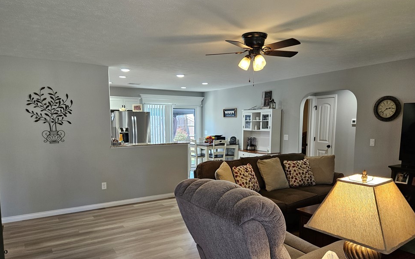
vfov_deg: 47.4
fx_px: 294
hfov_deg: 70.4
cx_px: 205
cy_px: 154
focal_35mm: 26
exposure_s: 1/120
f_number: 1.8
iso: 200
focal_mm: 5.4
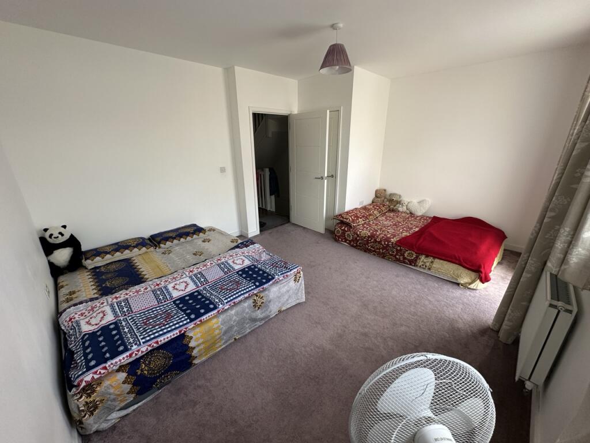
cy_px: 222
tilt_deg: -20.3
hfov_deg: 102.1
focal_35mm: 14
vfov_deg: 85.7
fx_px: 239
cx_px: 295
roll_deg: +0.3
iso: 125
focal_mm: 2.22
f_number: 2.2
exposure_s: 1/99
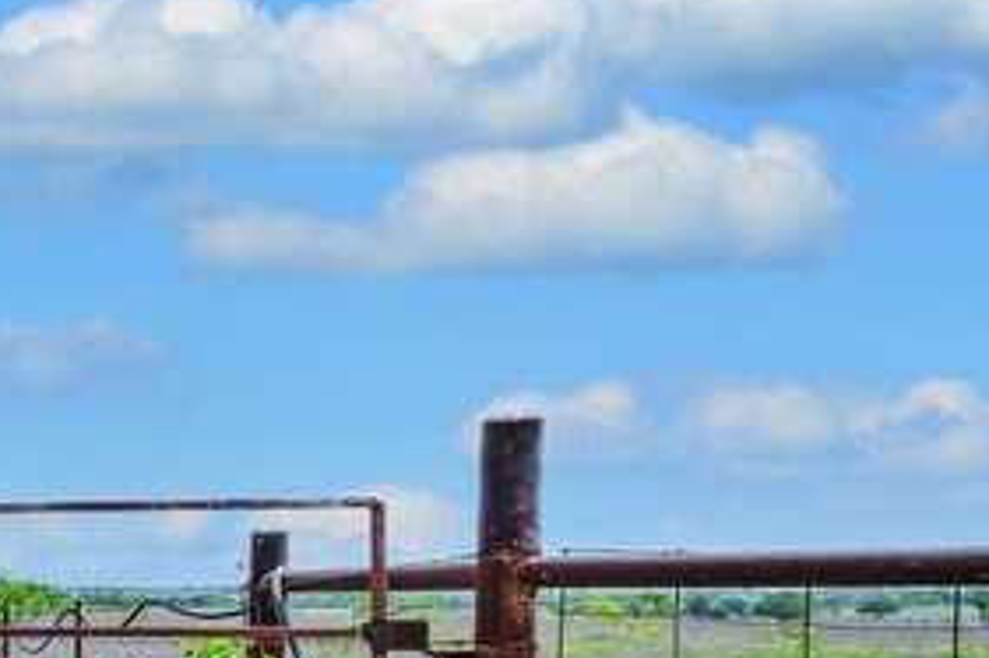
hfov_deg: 23.9
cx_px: -693
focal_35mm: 51
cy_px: 610
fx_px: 1400
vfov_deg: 25.5
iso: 100
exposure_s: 1/400
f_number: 8
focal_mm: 14
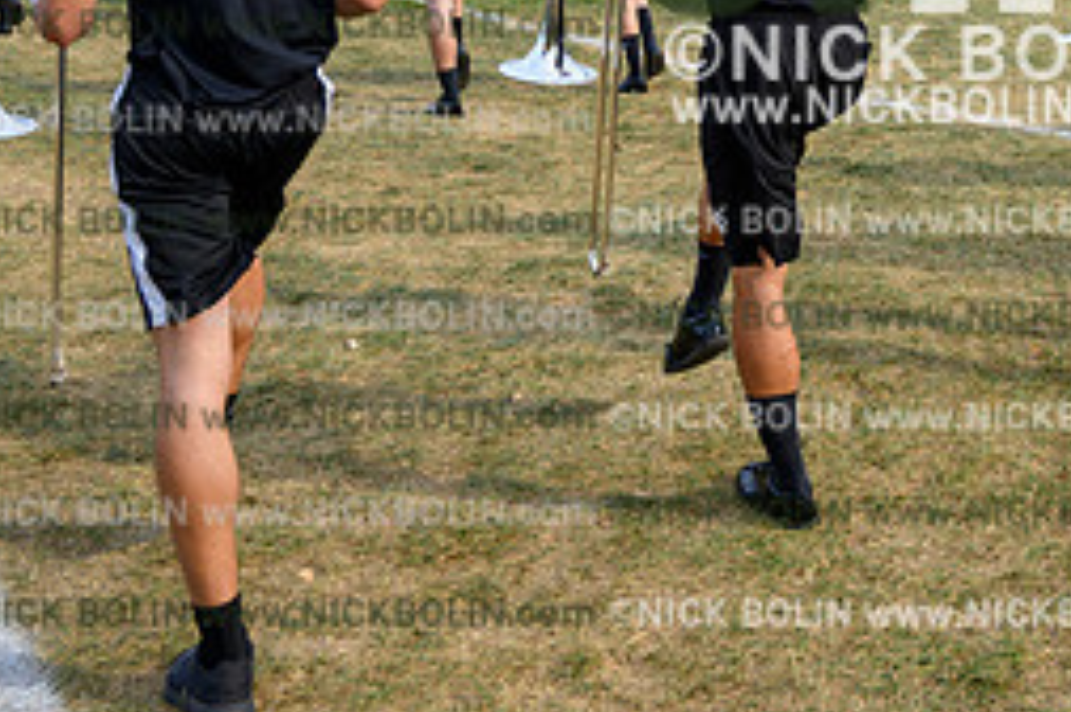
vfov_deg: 23.1
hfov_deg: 34.6
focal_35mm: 55
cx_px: 931
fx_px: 1634
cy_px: -76
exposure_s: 1/800
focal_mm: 24
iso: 200
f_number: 4.5
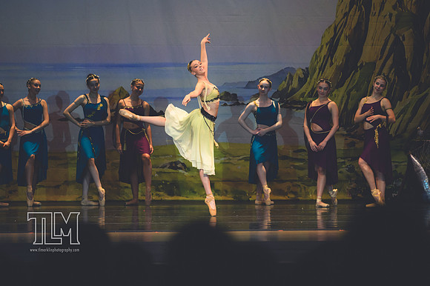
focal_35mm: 202
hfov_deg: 10.2
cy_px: 143
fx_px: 2411
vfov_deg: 6.8
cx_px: 215
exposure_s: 1/500
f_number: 2.8
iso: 800
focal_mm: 135
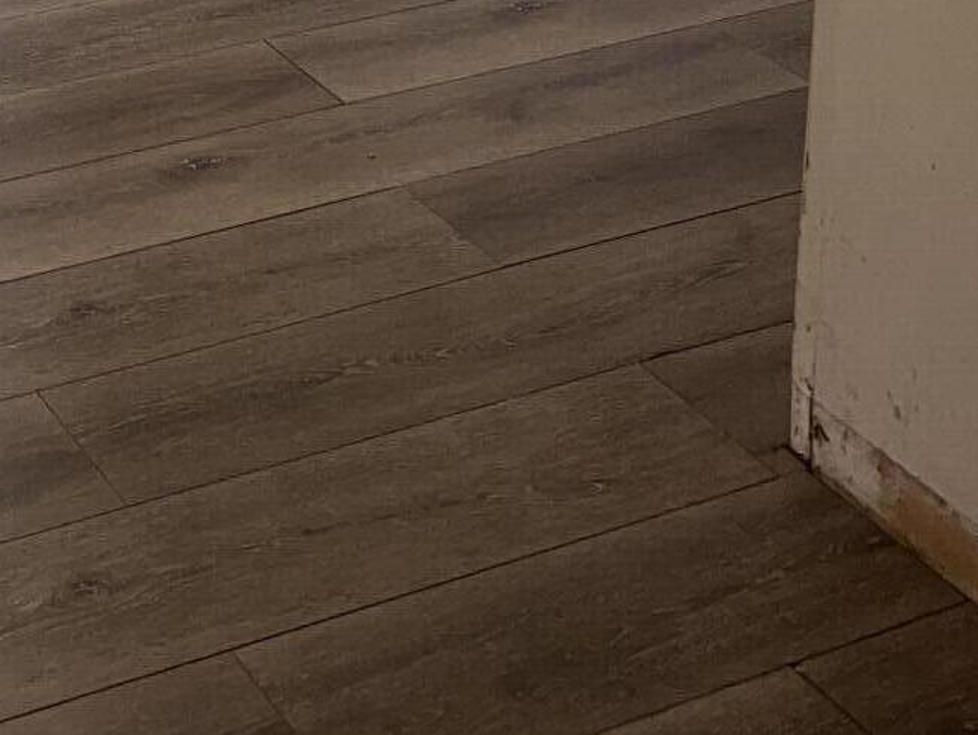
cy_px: -613
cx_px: -147
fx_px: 2261
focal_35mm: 80
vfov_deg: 15.6
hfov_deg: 22.7
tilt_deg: -9.6
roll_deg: +0.3
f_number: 1.5
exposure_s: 1/50
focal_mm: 5.7
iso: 32
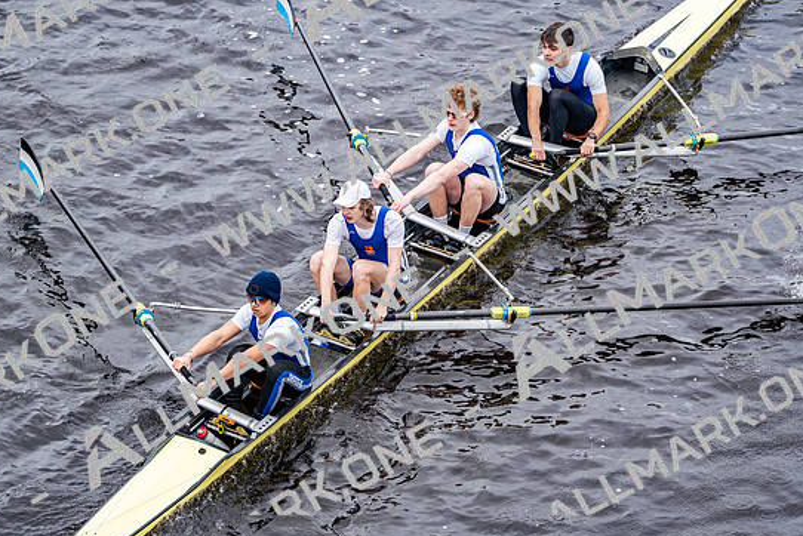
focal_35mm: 214
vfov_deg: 6.4
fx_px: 4776
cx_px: 385
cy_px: 261
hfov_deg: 9.6
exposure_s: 1/2000
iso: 400
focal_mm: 200
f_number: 2.8
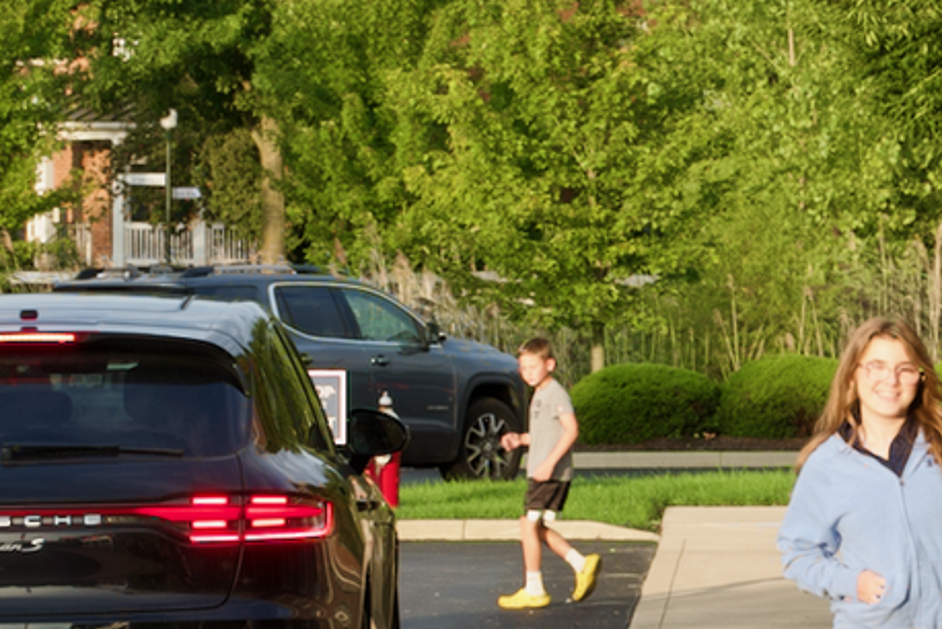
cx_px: 1000
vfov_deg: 5.4
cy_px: 501
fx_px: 6729
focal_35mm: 257
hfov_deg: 8.0
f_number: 4
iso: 100
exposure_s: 1/250
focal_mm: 42.08
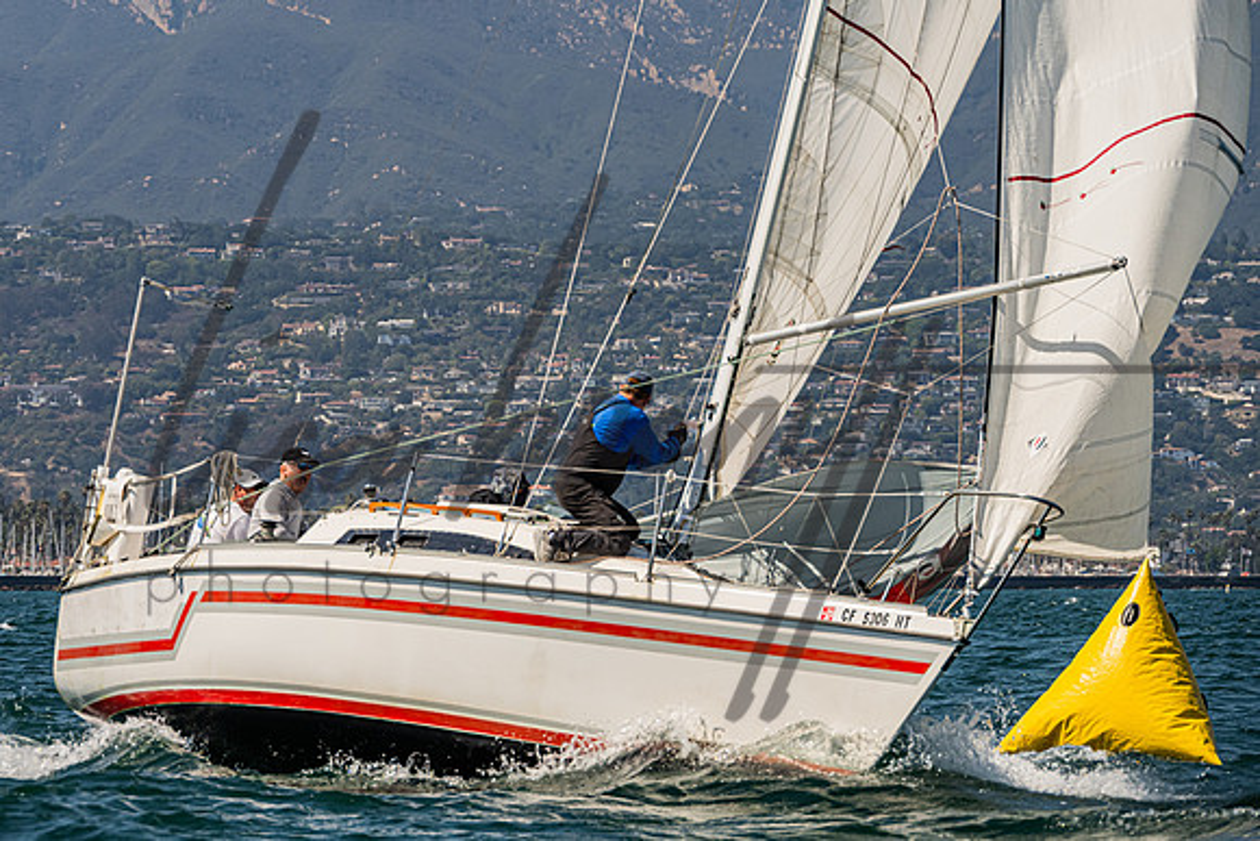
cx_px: 532
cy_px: 362
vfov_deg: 5.9
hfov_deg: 8.9
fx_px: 8117
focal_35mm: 232
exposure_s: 1/2000
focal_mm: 185
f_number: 8
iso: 500
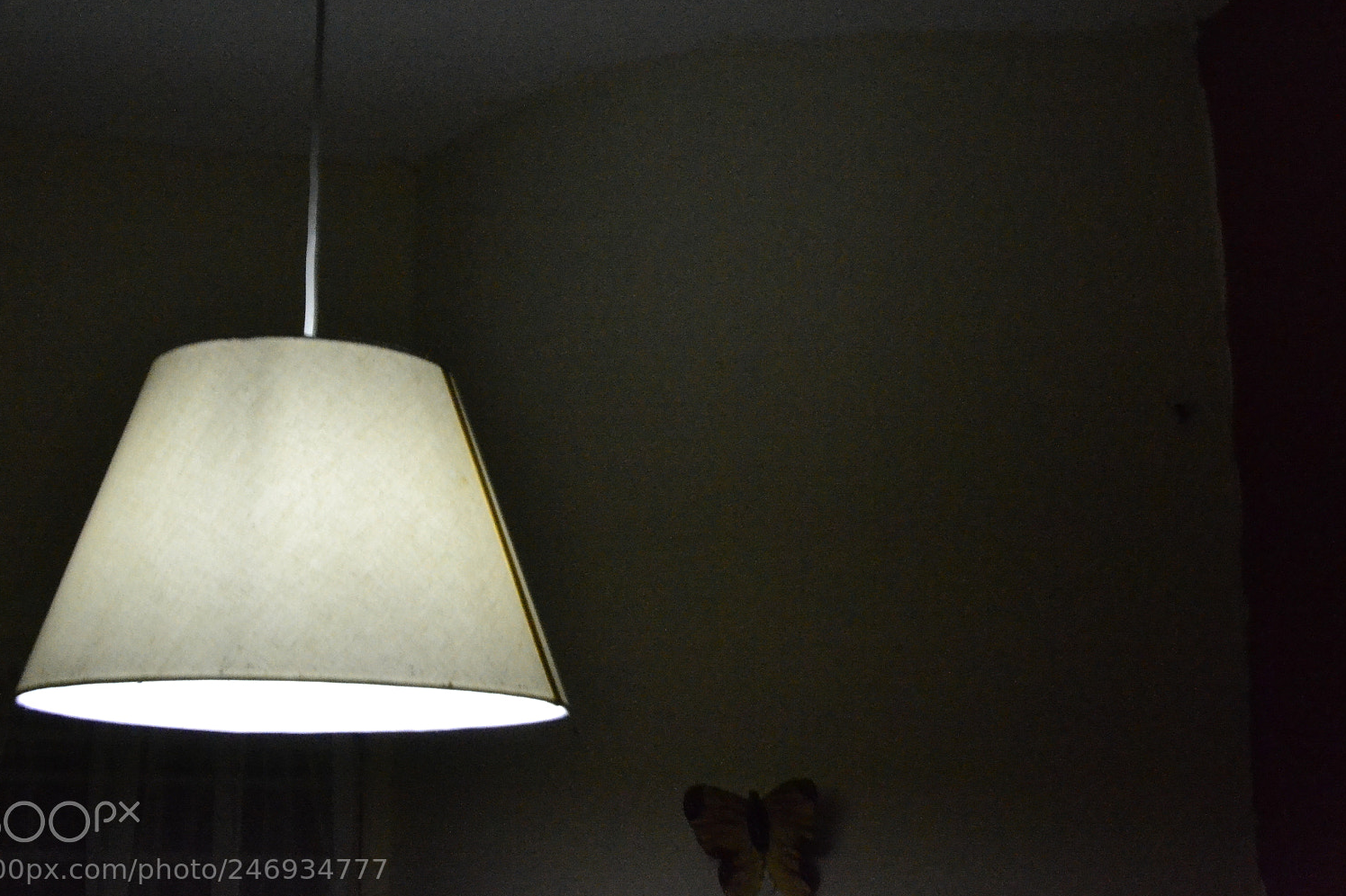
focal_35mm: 61
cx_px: 637
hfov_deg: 32.9
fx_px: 2280
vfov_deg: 22.2
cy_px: 461
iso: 6400
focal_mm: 38
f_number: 16
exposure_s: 1/10
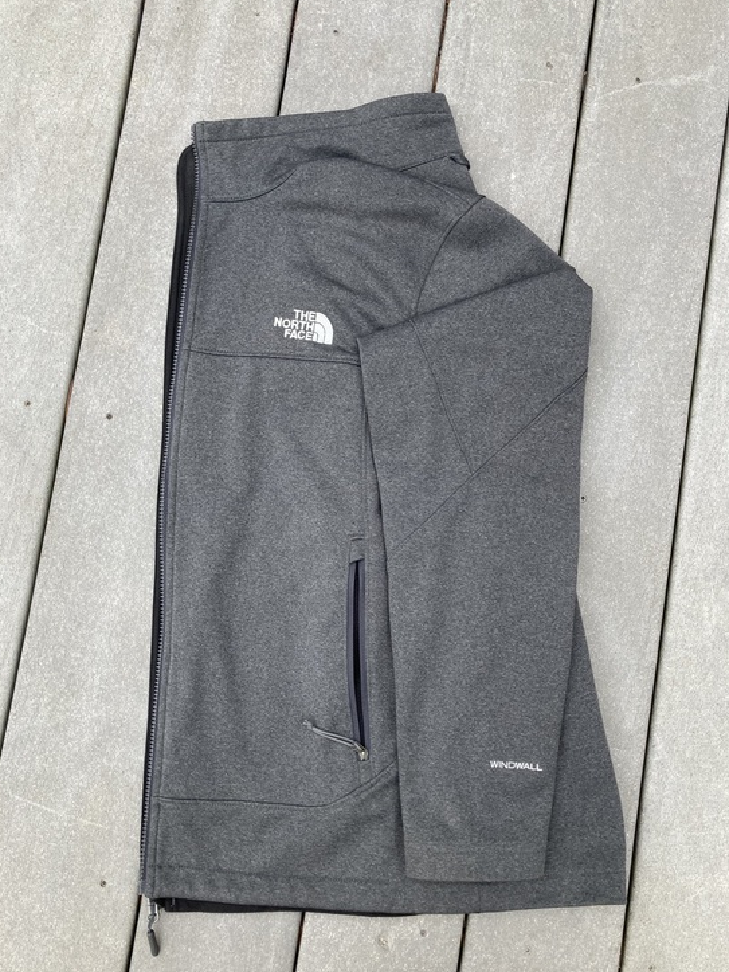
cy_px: 489
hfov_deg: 48.2
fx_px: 814
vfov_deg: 61.7
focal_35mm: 29
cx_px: 371
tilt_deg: -84.4
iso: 32
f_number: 1.8
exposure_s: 1/121
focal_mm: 3.99
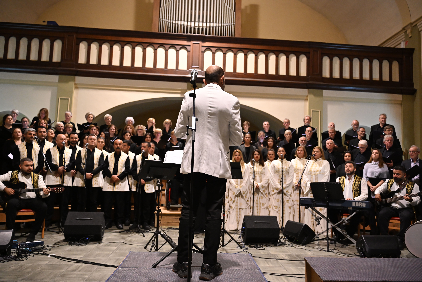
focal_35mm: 28
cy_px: 141
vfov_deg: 46.4
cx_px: 211
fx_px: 328
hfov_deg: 65.5
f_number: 2.8
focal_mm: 28
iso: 3200
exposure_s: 1/100
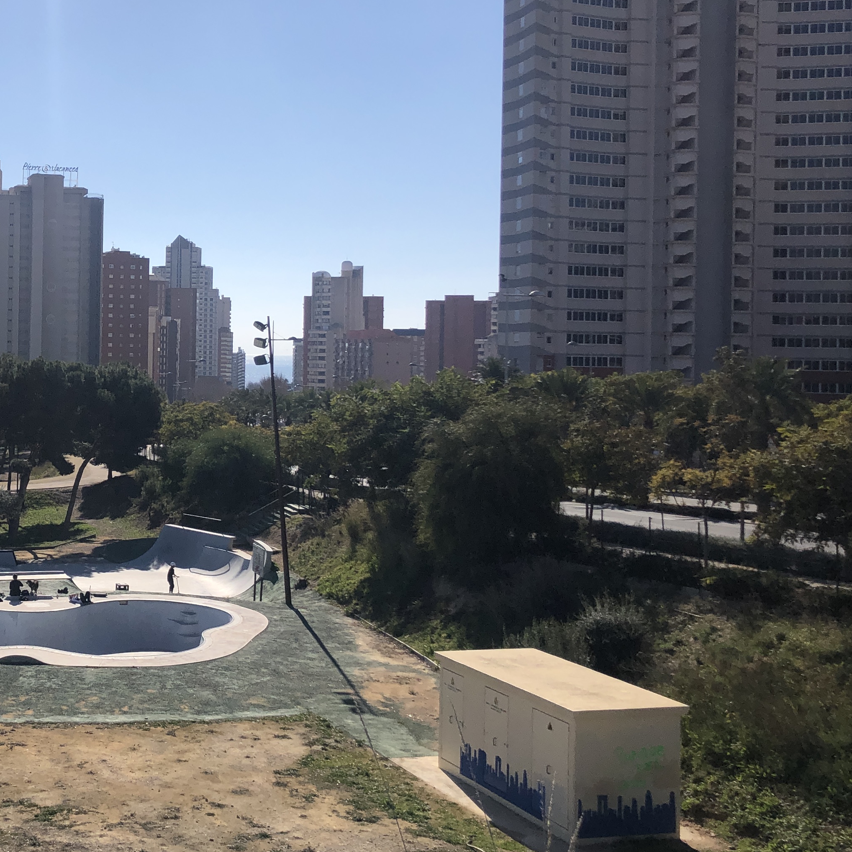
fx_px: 1364
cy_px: 353
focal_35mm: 49
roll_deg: -0.5
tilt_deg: -0.5
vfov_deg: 34.6
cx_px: 58
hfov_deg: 32.6
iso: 20
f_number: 1.8
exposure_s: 1/5348
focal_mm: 4
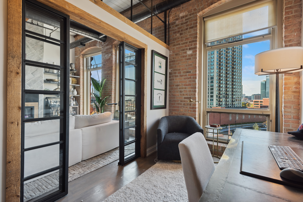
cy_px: 101
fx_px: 143
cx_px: 152
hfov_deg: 93.3
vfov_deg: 70.5
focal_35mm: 17
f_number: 8
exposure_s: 1/25
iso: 400
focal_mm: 17
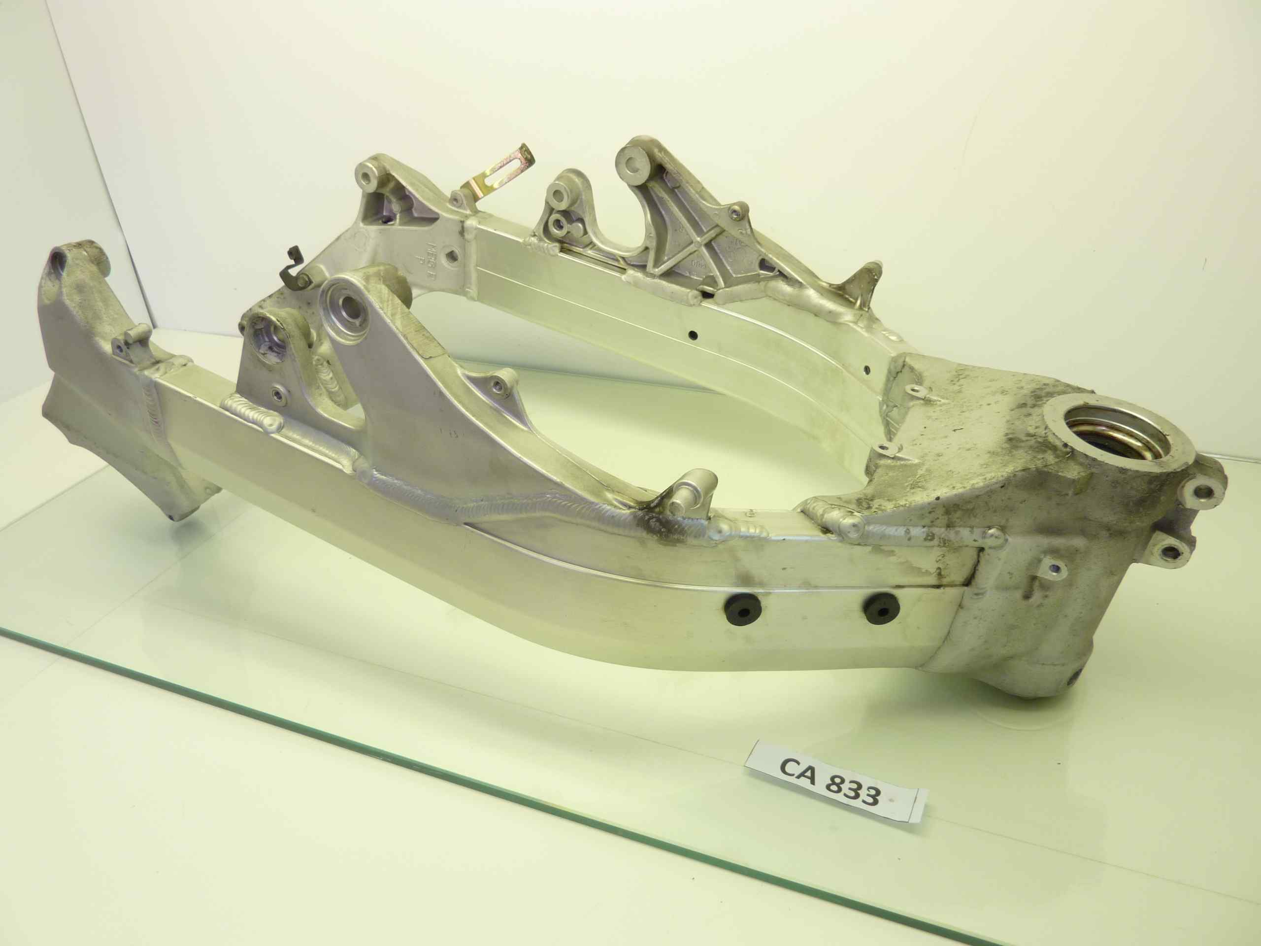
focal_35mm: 25
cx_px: 630
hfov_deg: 69.4
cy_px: 473
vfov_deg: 54.9
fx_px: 911
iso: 80
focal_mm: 4.1
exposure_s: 1/25
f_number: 3.3
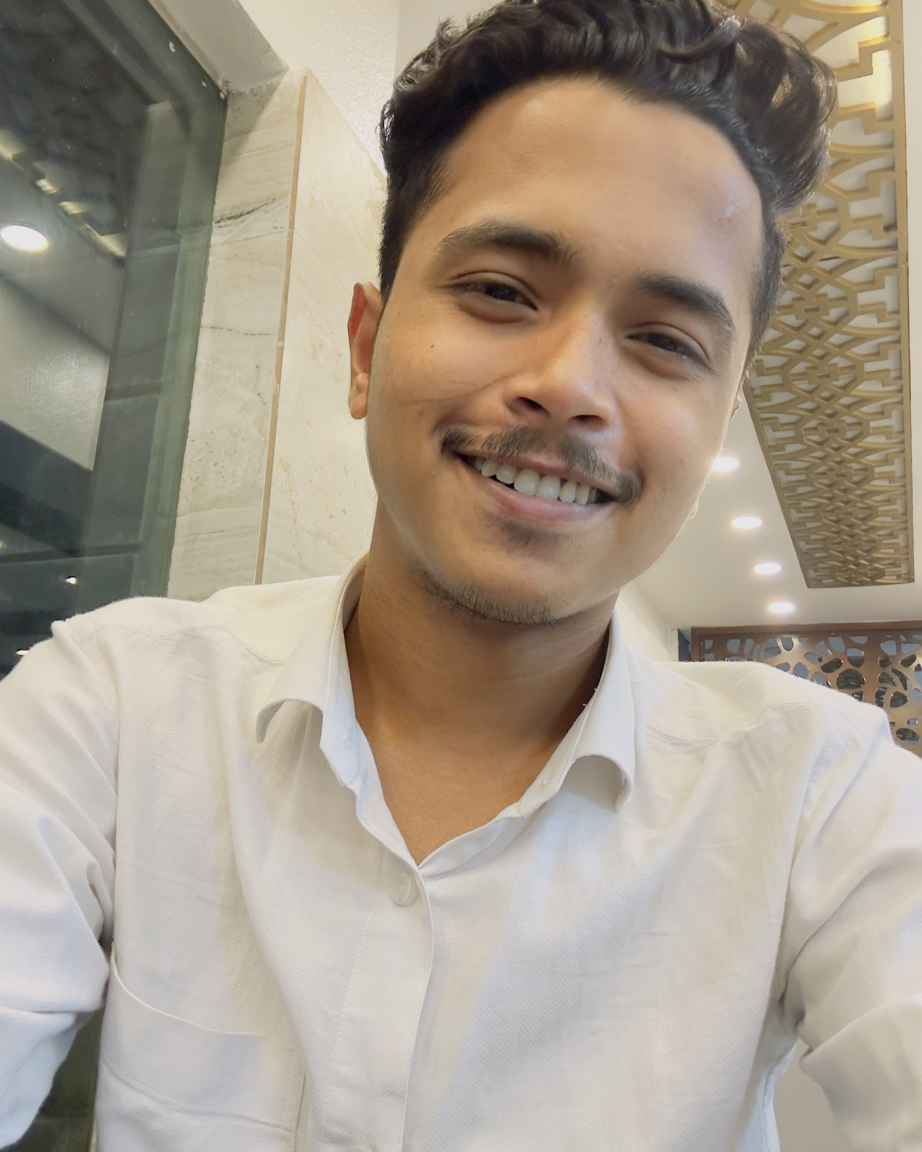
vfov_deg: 55.7
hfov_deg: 45.8
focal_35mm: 32
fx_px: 1091
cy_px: 581
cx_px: 466
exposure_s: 1/51
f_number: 1.9
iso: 320
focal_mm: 2.69
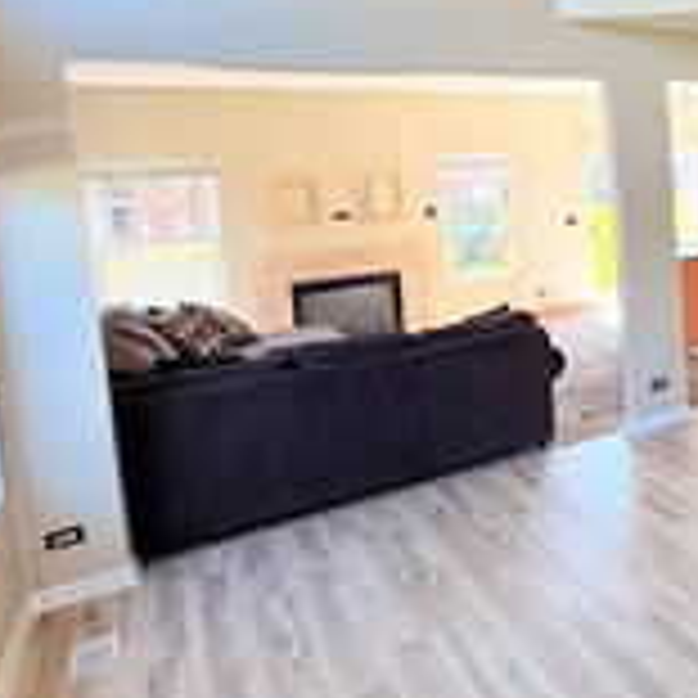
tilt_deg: -4.2
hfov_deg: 37.6
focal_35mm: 34
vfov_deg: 47.6
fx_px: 776
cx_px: 822
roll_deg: +2.6
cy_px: 225
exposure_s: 1/120
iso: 100
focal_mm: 2.22
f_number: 2.2
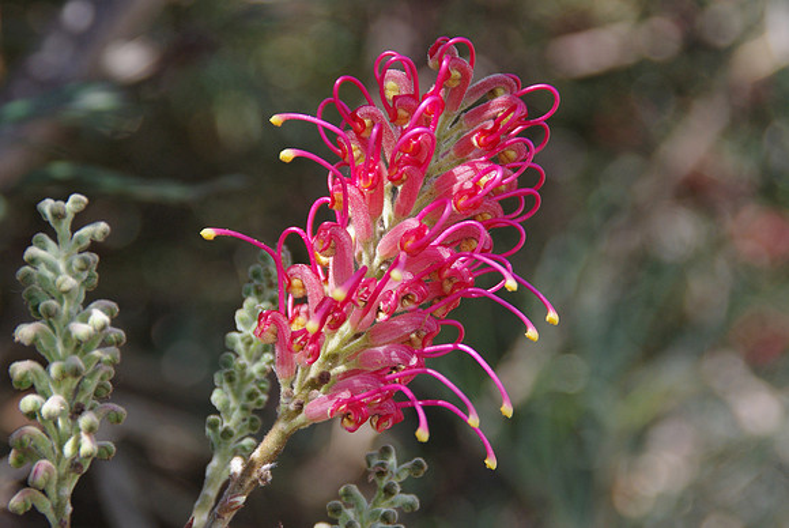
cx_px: 394
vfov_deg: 7.8
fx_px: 3883
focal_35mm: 177
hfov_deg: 11.6
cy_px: 264
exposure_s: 1/125
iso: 280
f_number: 8
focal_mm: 118
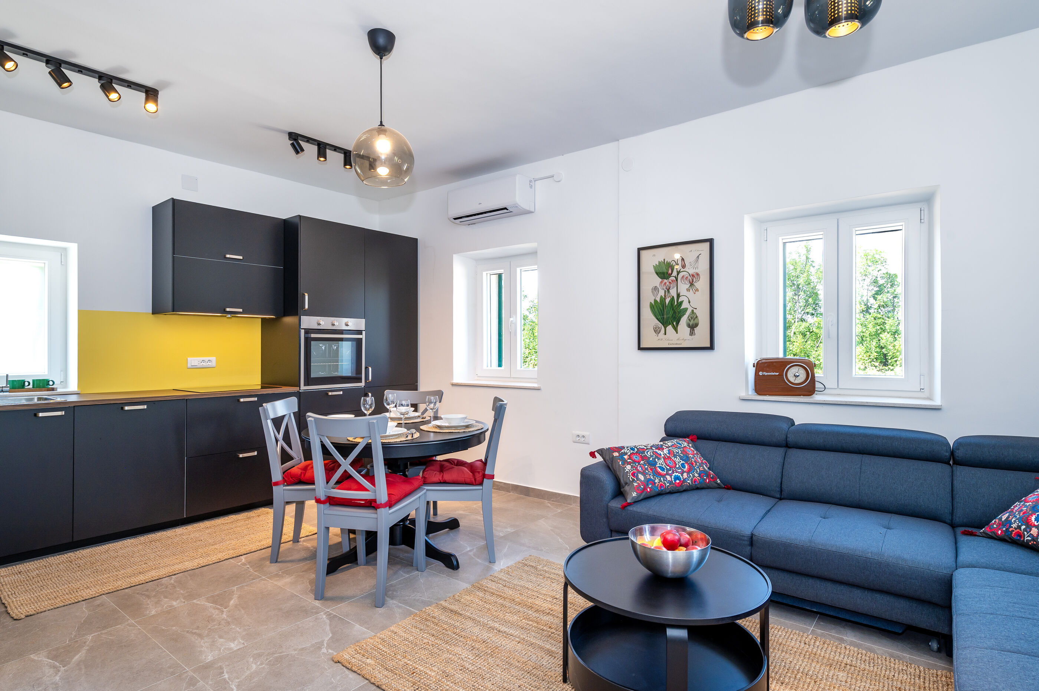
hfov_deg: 86.9
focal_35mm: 19
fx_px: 548
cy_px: 346
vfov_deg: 64.5
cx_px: 520
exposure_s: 1/25
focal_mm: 19
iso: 100
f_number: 7.1
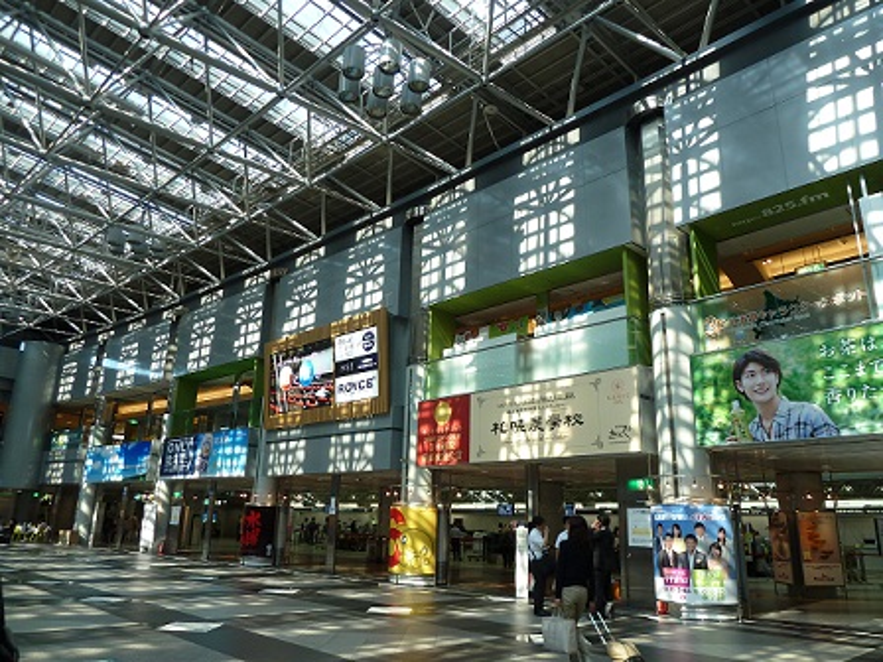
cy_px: 331
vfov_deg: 54.9
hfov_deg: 69.4
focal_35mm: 25
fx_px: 638
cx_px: 442
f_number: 3.3
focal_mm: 4.1
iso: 80
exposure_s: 1/50
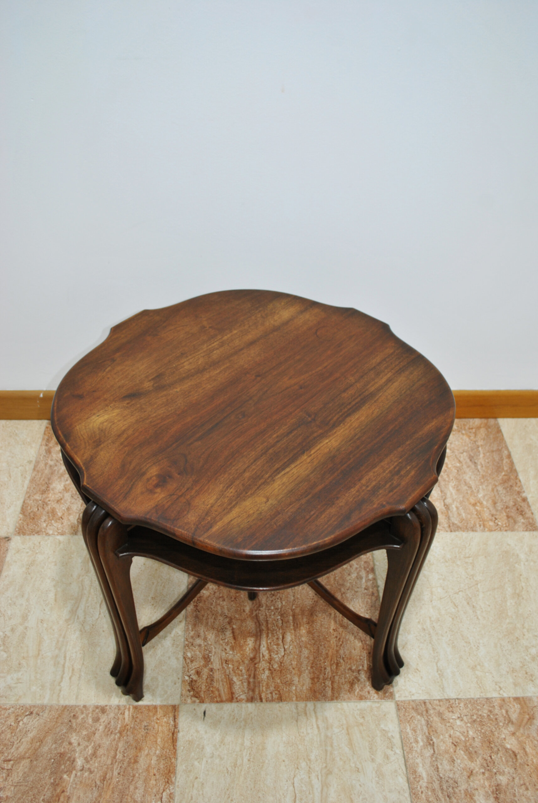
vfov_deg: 57.2
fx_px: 738
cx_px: 269
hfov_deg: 40.1
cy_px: 402
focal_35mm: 33
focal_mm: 22
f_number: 3.8
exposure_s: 1/10
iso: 200
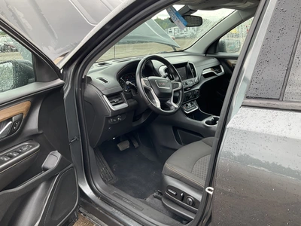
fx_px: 252
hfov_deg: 61.7
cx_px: 150
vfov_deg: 48.2
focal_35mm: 29
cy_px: 113
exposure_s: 1/162
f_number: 1.8
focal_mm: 3
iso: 20
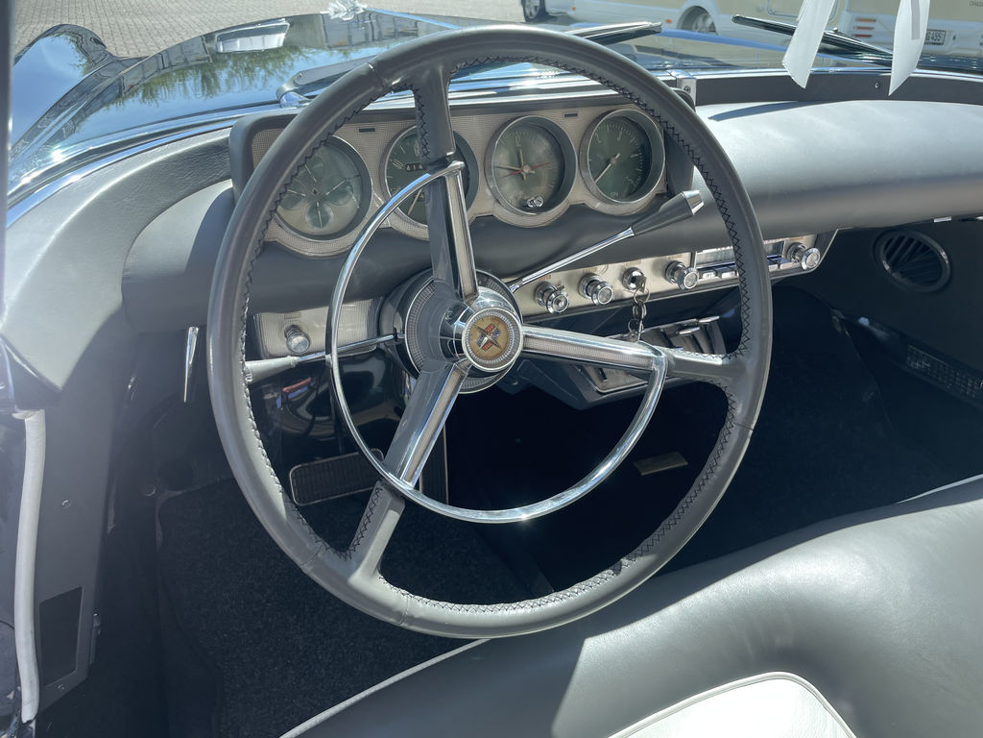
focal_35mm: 26
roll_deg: -3.0
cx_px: 492
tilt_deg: -28.4
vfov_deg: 53.1
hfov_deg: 67.3
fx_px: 738
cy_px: 369
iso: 32
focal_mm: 4.2
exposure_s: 1/812
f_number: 1.6
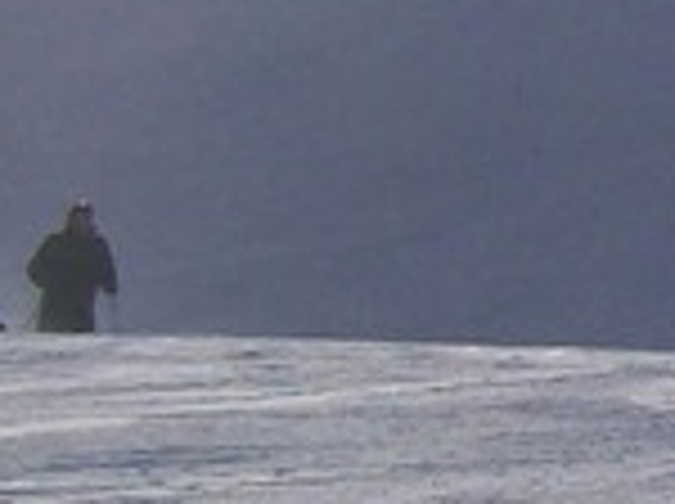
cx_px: 1822
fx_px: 4653
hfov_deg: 7.5
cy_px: -324
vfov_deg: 6.1
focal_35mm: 239
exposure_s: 1/805
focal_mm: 5.8
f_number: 7.2
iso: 80
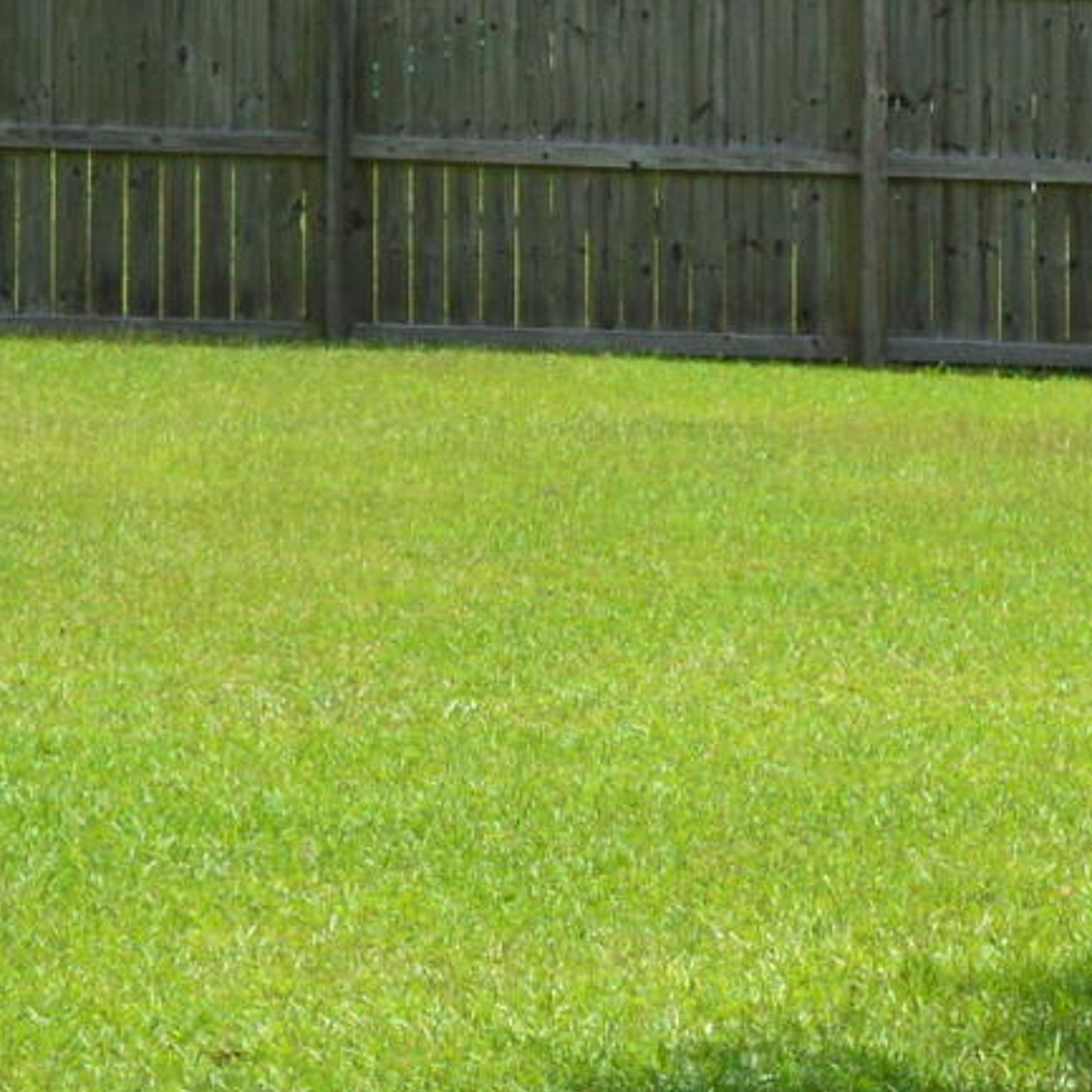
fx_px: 7566
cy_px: 696
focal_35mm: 212
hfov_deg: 8.2
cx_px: 999
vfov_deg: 8.3
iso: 400
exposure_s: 1/400
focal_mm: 24
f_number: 11
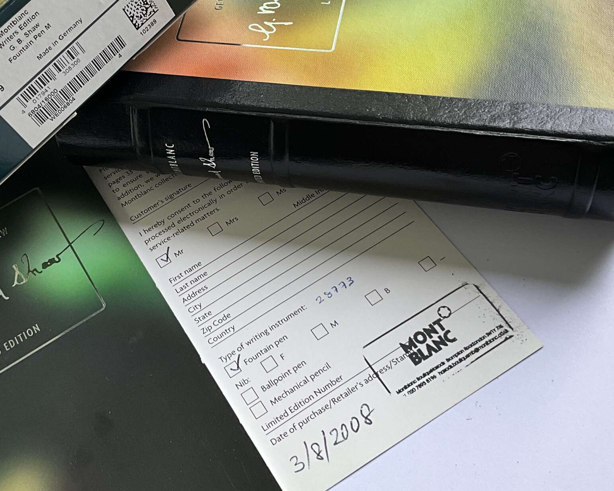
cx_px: 226
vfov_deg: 32.0
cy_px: 202
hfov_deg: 39.3
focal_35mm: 47
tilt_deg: -58.4
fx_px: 854
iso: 40
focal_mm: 3
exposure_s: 1/122
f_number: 1.8
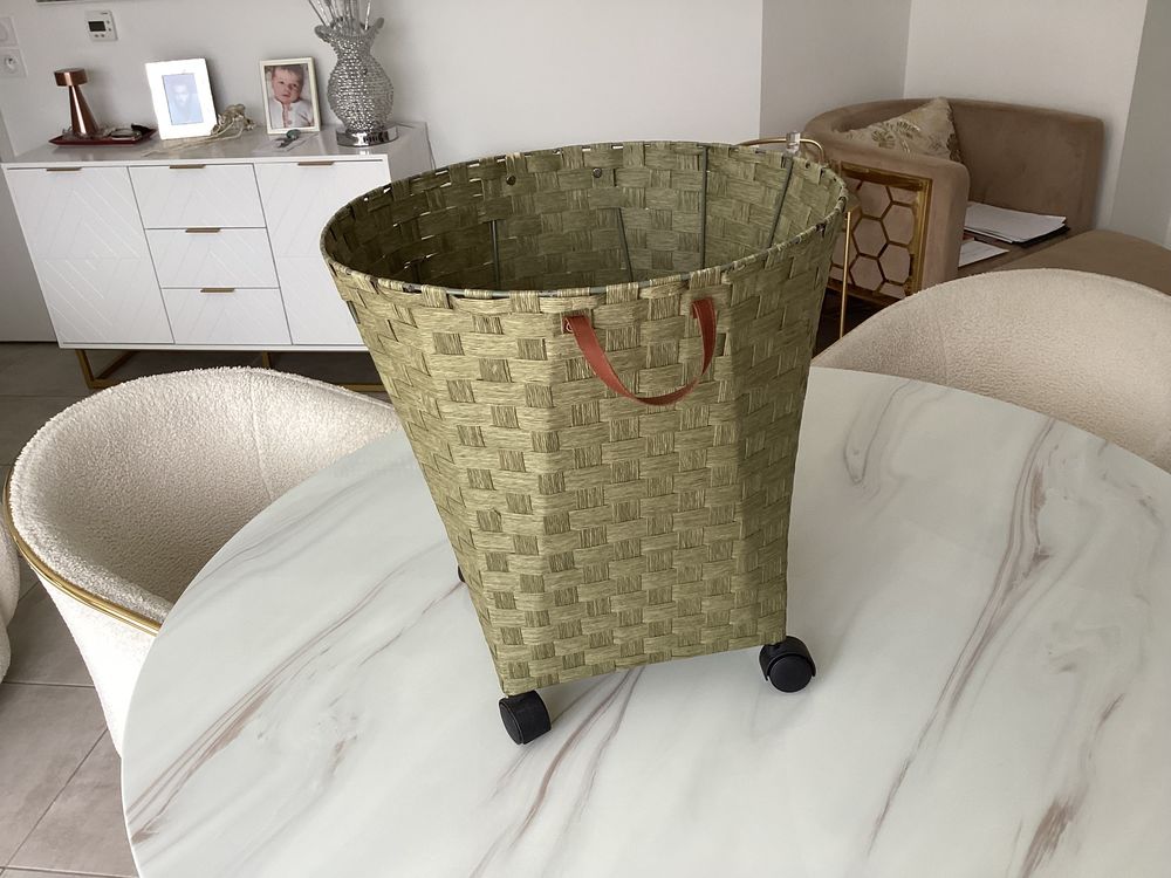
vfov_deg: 45.4
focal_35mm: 31
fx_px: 1049
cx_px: 586
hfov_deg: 58.4
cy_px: 439
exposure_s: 1/60
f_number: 2.4
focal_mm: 3.3
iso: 64
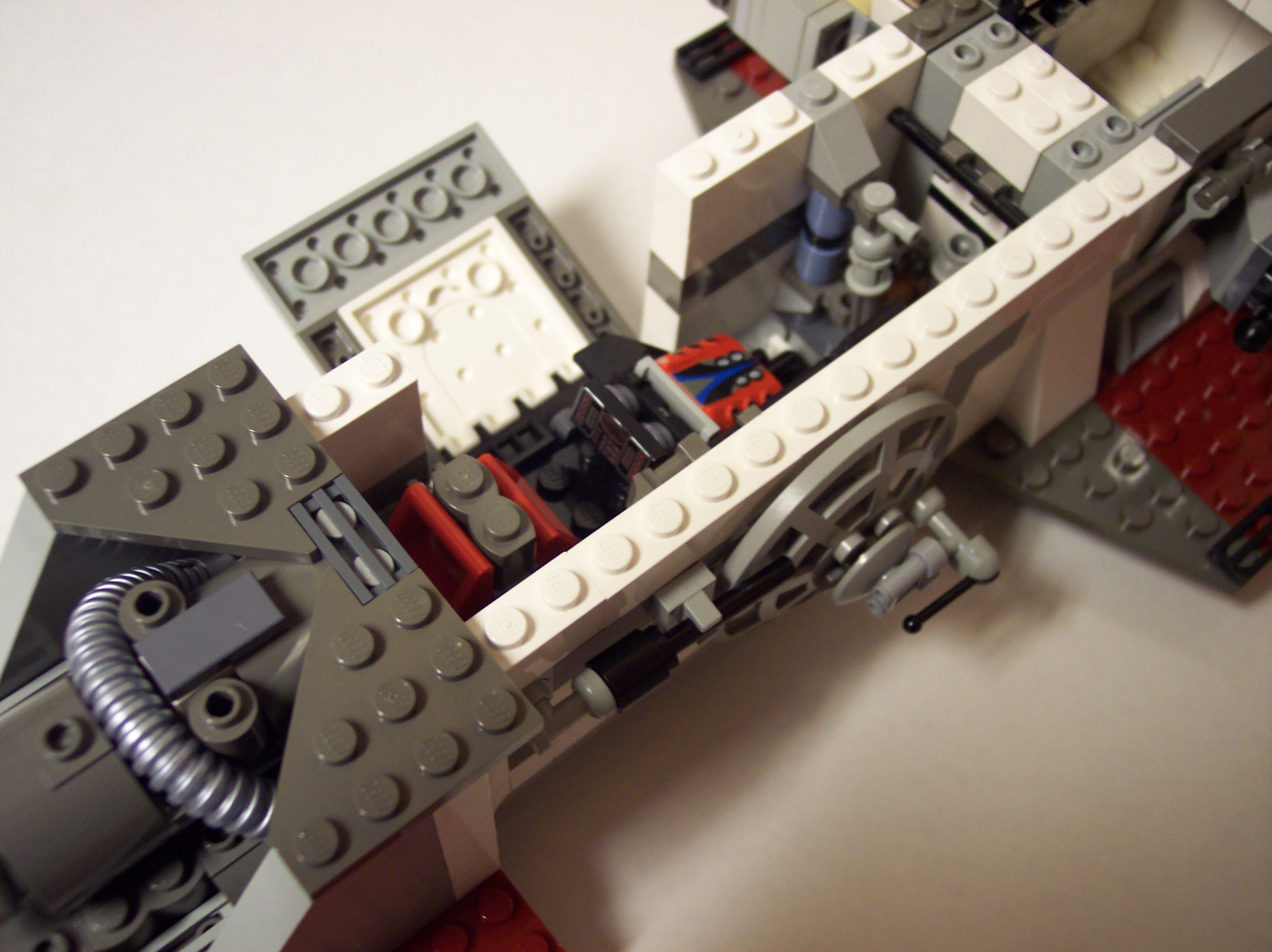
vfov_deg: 37.7
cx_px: 636
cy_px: 476
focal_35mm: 38
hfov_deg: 49.0
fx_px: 1396
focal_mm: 8
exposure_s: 1/10
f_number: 2.8
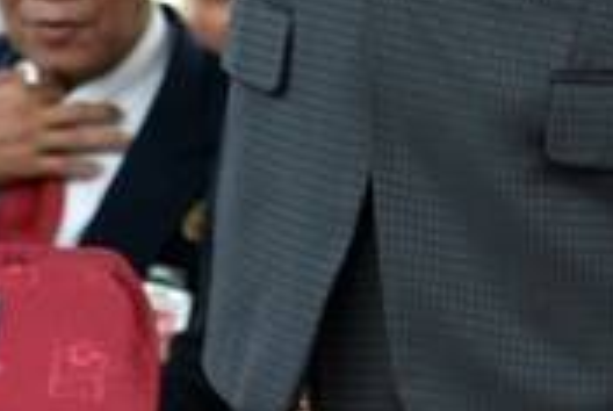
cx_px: 272
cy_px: -524
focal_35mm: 443
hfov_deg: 4.6
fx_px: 7556
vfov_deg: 3.1
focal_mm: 65
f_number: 2.8
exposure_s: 1/250
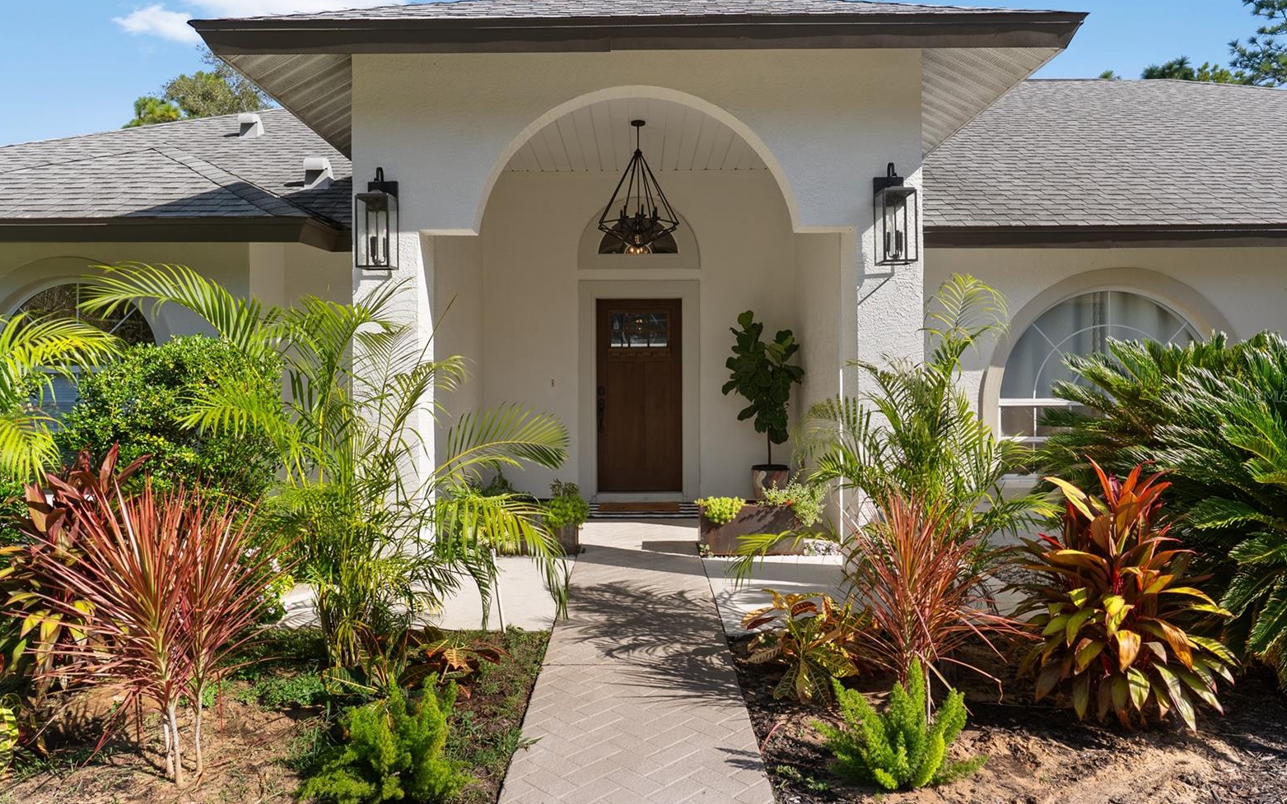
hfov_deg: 74.8
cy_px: 396
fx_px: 842
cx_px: 636
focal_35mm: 24
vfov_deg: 51.1
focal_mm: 23
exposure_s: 1/50
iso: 100
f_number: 8
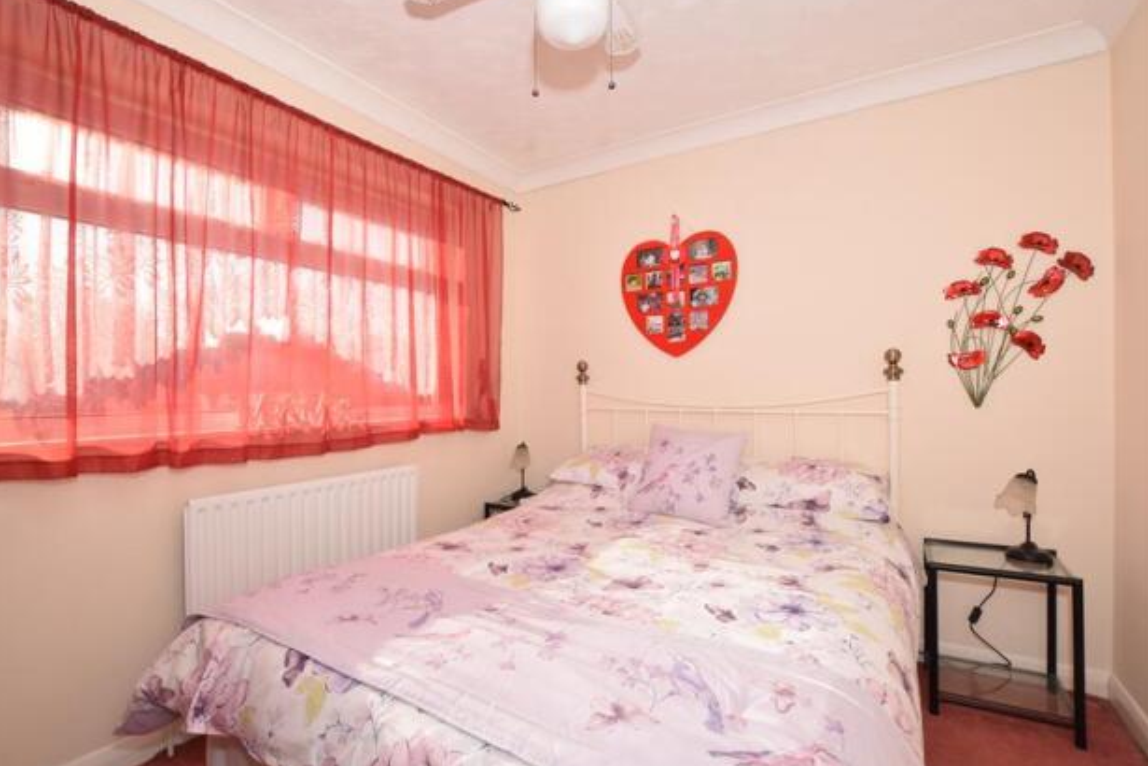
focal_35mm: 16
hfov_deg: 96.7
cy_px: 384
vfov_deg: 73.7
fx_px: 510
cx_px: 545
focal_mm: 10
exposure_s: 1/200
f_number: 13
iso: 400
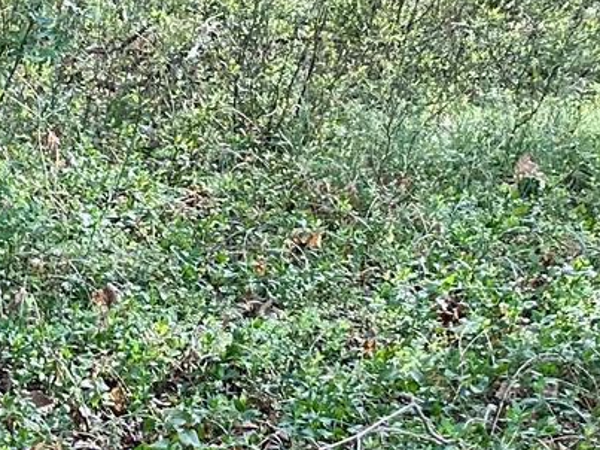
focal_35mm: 122
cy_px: 805
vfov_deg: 11.3
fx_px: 2114
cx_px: -850
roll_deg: -1.9
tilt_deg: -26.0
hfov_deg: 12.5
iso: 80
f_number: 1.78
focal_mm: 6.86
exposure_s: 1/486
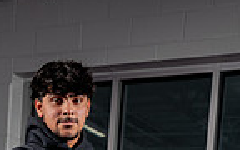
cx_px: 40
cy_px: 353
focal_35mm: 131
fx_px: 857
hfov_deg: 15.8
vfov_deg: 9.1
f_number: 8
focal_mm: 41
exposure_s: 1/250
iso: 100
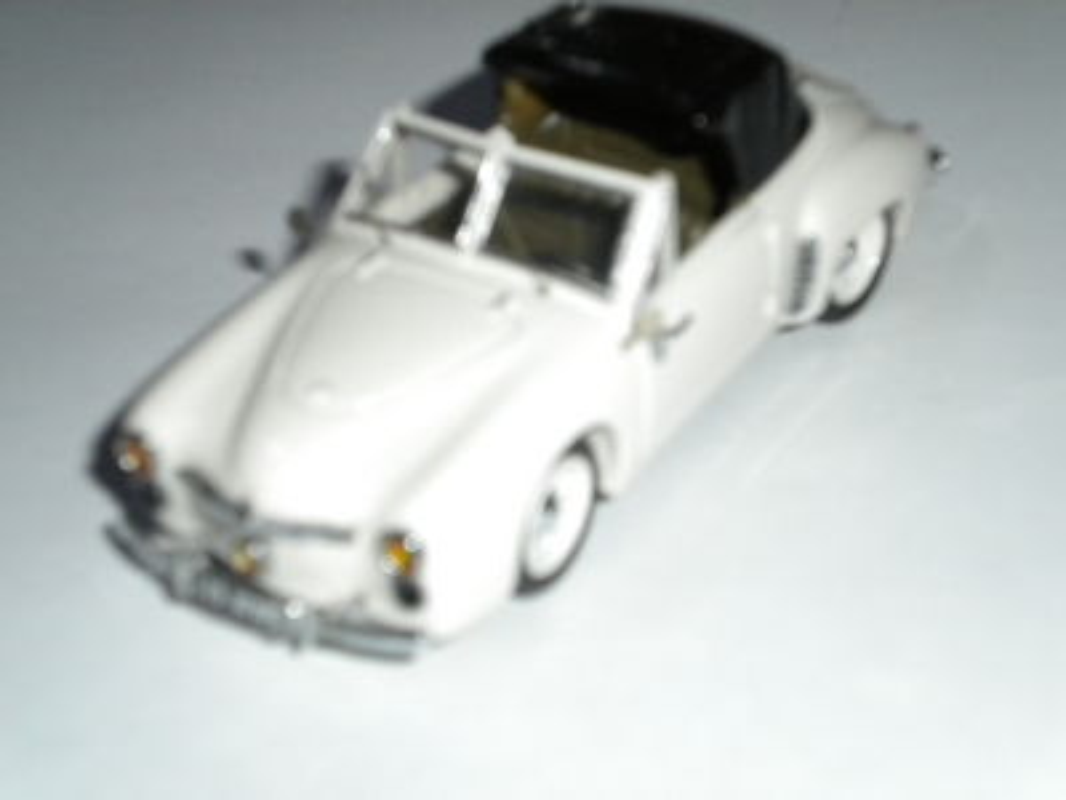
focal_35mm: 79
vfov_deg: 18.7
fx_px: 2433
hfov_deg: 24.7
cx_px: 533
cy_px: 400
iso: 400
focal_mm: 14.3
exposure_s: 1/60
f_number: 5.1
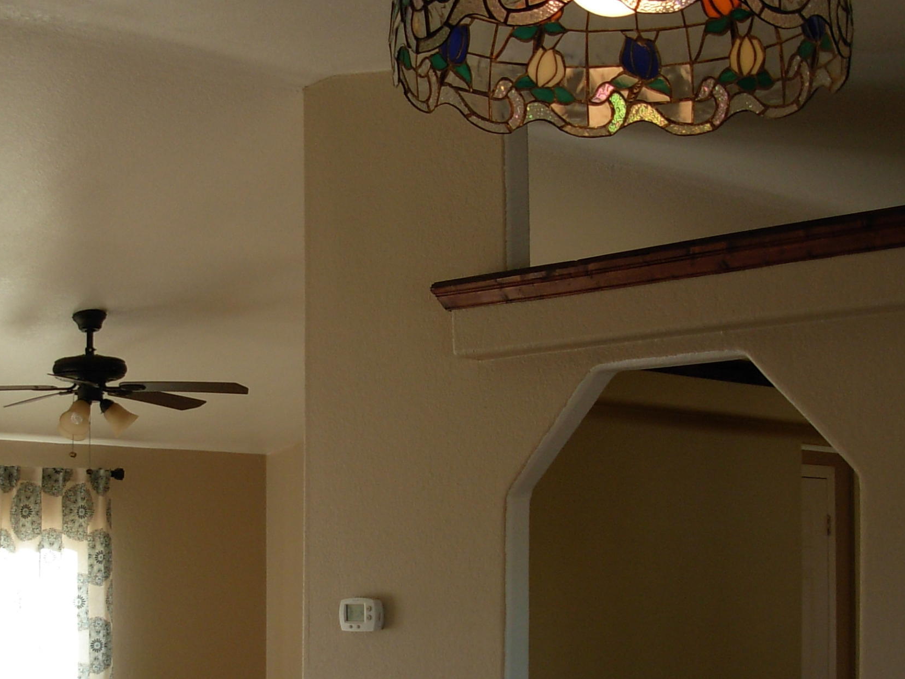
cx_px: 291
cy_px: 463
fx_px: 1804
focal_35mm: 69
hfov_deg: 28.0
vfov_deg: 21.2
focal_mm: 6.3
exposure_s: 1/98.7
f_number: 2.9
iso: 79
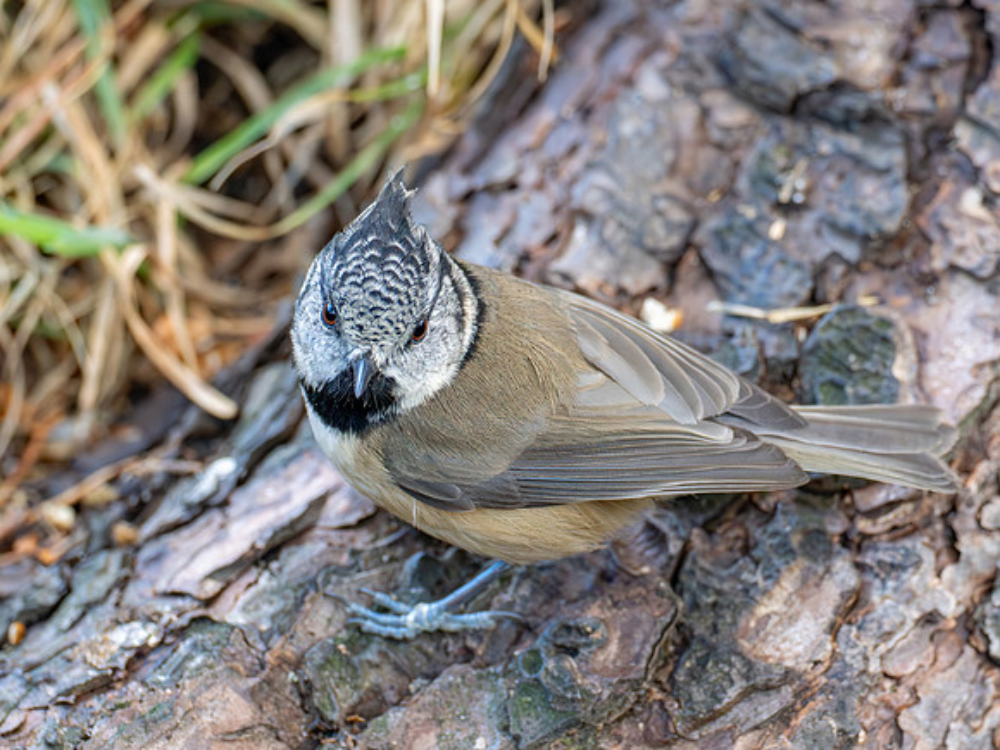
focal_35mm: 773
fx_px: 22331
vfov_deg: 1.9
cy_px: 422
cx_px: 517
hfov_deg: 2.6
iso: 5000
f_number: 4
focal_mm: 300
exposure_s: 1/800
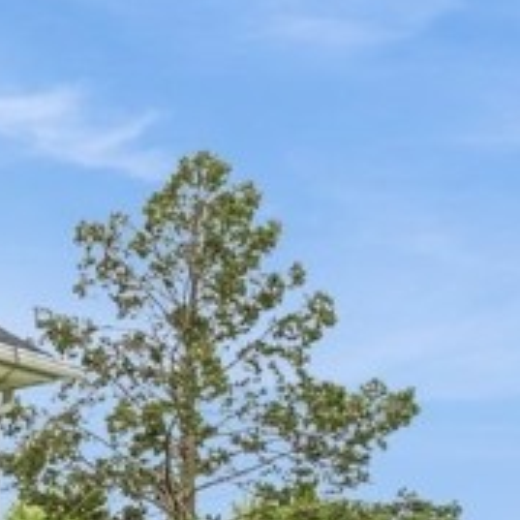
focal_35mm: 164
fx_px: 2787
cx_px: -822
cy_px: 802
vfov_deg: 10.3
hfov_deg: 9.3
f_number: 8
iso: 200
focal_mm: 30
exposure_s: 1/320
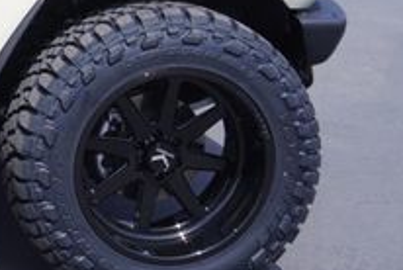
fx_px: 1307
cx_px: -217
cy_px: -14
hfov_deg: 16.0
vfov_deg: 11.6
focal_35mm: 117
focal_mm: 25
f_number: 9
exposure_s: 1/125
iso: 100
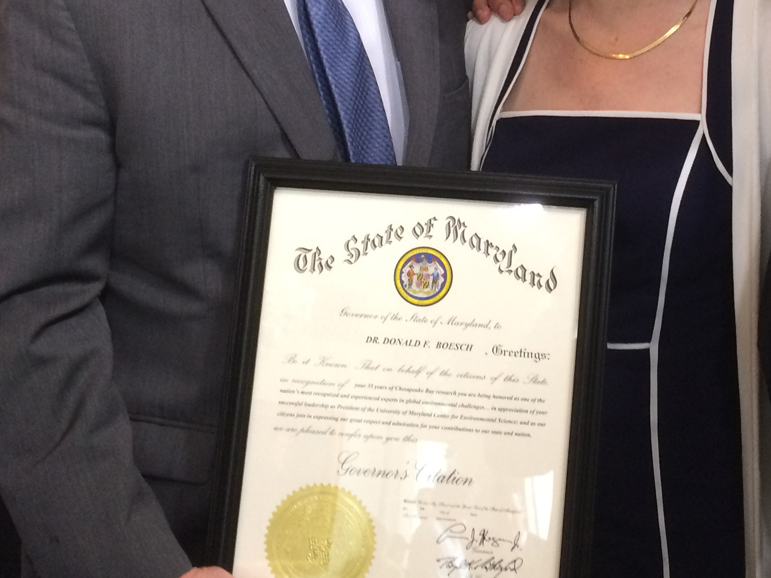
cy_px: 76
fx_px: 1314
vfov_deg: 24.2
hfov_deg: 32.1
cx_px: 576
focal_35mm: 59
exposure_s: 1/30
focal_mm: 4.15
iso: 160
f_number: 2.2
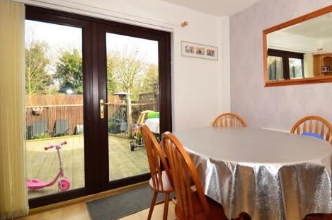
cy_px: 99
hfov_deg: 77.8
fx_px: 193
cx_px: 230
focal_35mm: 21
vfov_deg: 59.1
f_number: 5
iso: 200
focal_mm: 10
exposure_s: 1/100
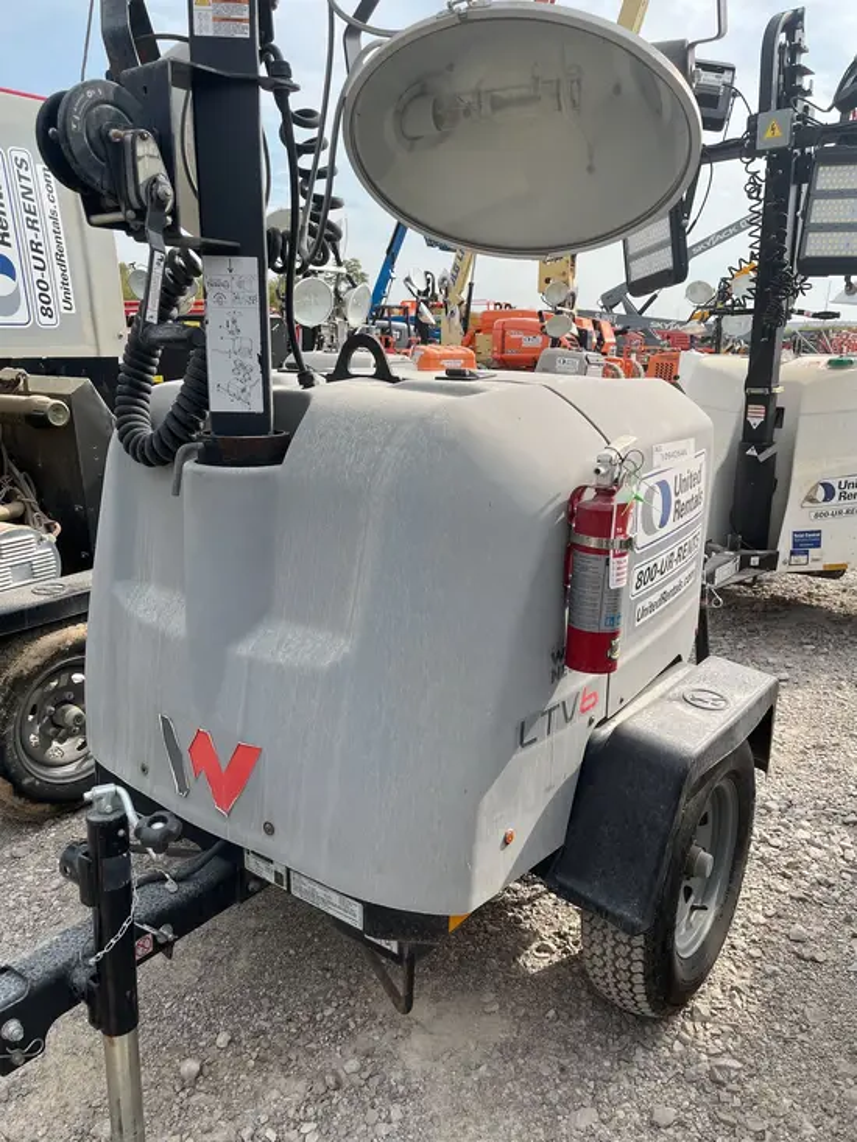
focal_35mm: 26
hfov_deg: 53.1
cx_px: 428
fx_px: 858
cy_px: 571
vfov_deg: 67.3
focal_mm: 5.1
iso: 50
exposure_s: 1/1832
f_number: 1.6
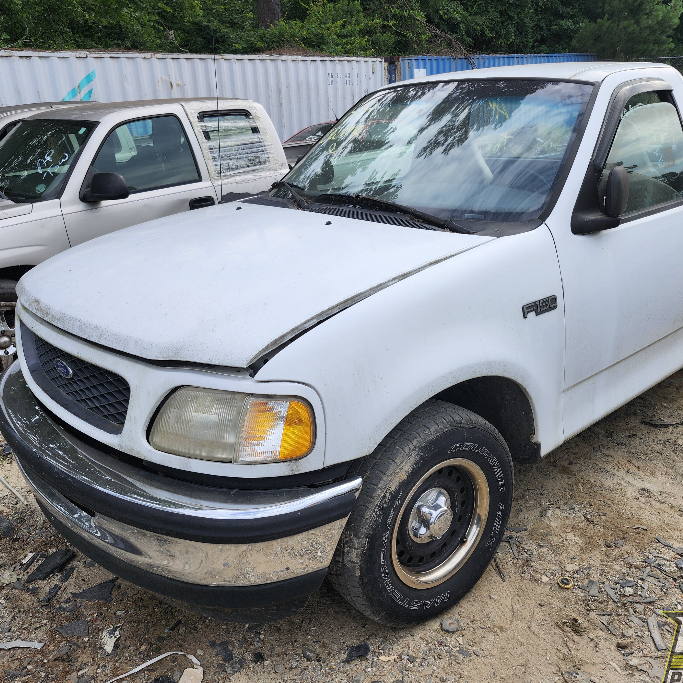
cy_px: 351
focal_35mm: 28
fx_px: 625
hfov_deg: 57.2
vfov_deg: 57.3
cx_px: 377
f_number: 1.8
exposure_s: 1/832
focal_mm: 5.54
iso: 25
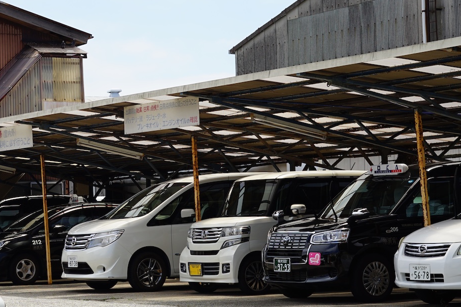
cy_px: 153
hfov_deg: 18.6
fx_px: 1396
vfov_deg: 12.6
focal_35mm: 109
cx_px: 103
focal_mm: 50
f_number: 5.6
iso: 100
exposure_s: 1/400
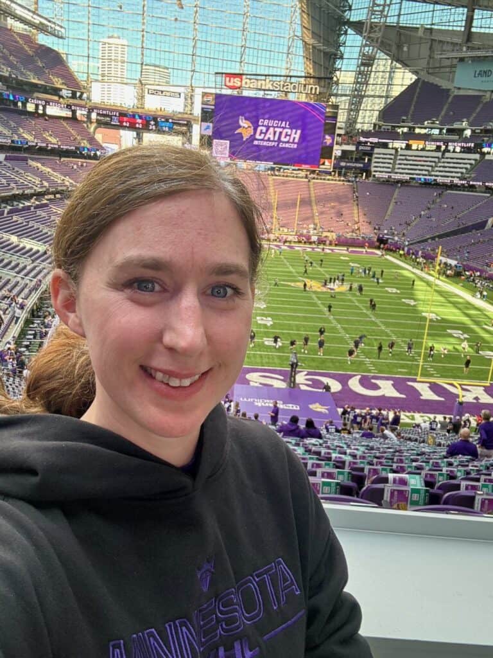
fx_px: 570
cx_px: 246
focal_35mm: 30
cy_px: 329
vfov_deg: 60.0
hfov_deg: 46.8
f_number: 1.9
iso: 64
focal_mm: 2.69
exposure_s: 1/92
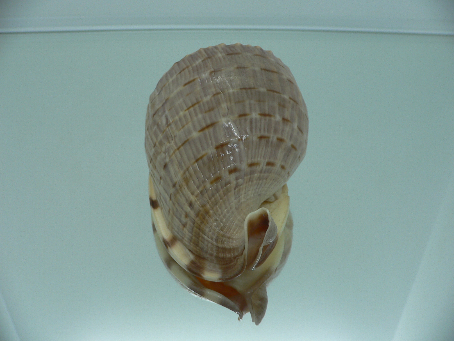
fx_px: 459
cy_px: 170
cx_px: 227
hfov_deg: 52.6
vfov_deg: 40.7
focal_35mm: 35
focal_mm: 4.6
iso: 80
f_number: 2.8
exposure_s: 1/60
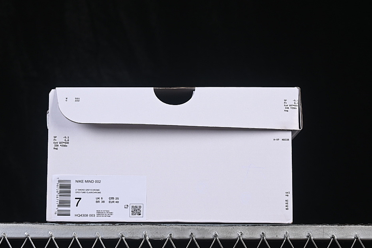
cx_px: 172
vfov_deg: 15.9
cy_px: 135
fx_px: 889
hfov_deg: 23.6
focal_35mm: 86
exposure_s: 1/80
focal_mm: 50
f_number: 8
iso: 160
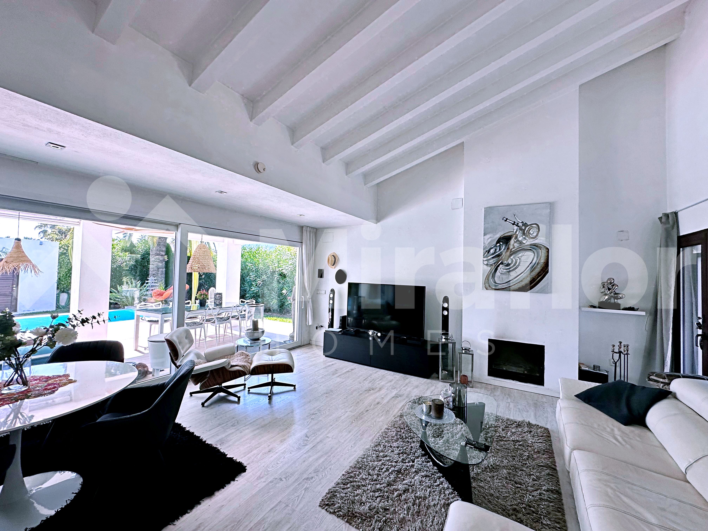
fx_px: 286
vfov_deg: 85.7
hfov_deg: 102.1
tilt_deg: +1.4
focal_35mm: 14
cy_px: 266
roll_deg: -1.2
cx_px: 354
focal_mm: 2.22
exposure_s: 1/132
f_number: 2.2
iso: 40
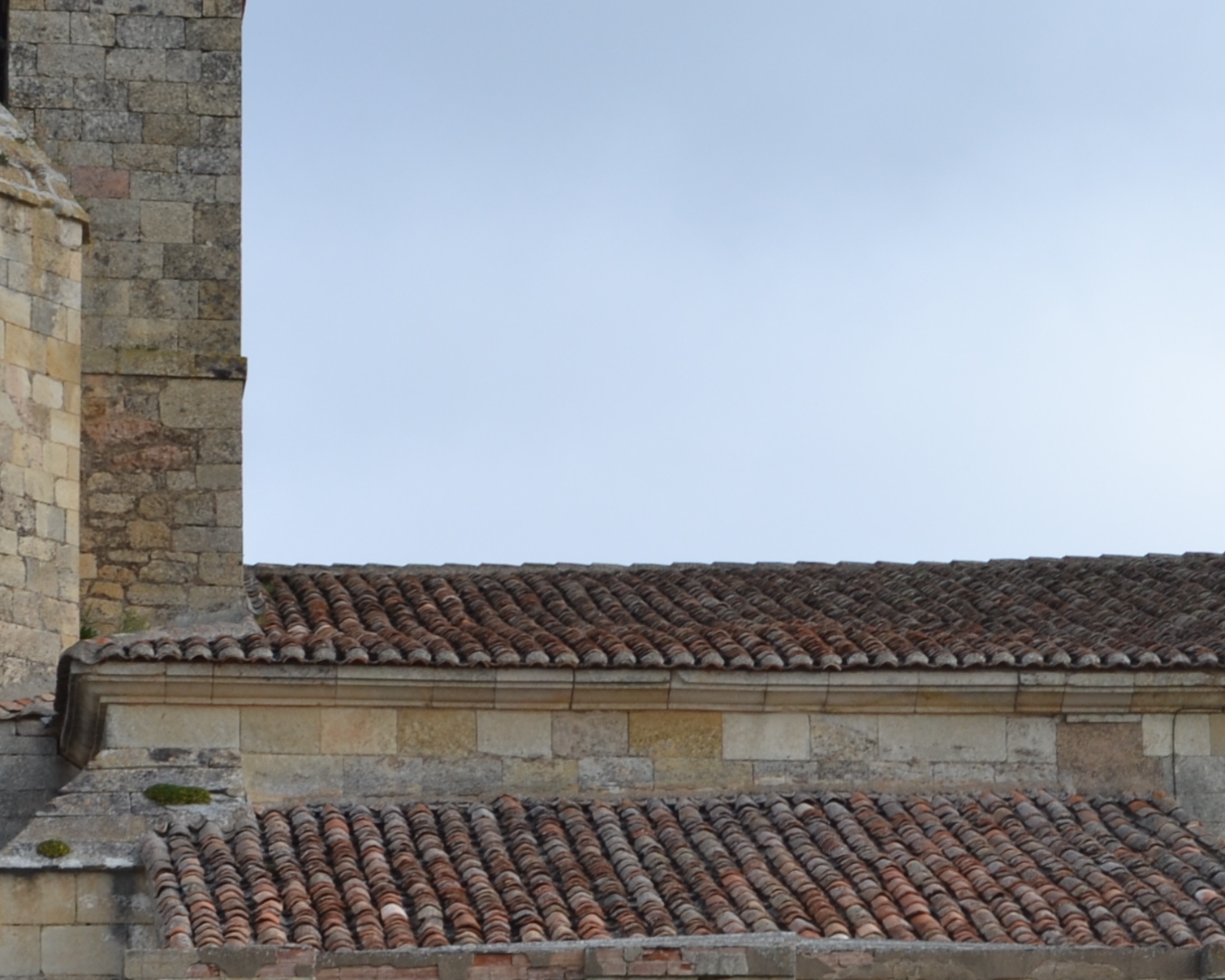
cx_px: 1155
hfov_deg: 12.7
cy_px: 647
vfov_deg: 10.3
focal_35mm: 150
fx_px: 5454
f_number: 8
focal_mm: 35
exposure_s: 1/200
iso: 100
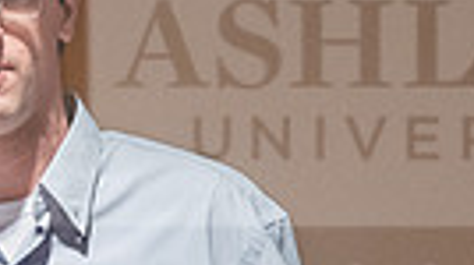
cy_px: 359
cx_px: -120
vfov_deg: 1.5
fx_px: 10231
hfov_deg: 2.7
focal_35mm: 815
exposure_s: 1/200
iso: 3200
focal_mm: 180
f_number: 3.2
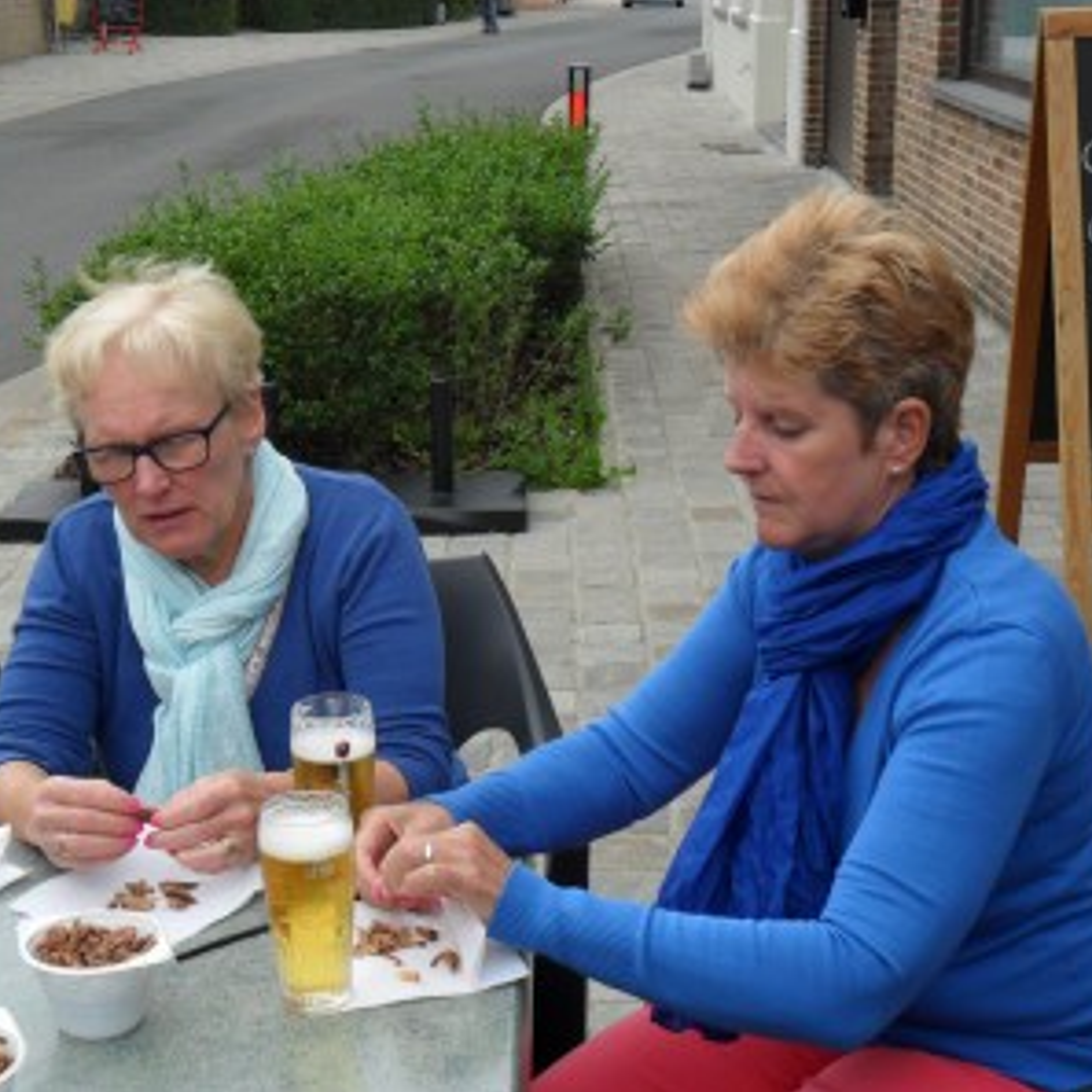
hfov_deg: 27.7
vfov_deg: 27.7
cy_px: 548
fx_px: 2213
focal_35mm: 62
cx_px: 518
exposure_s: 1/180
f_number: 5
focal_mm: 9.3
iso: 100
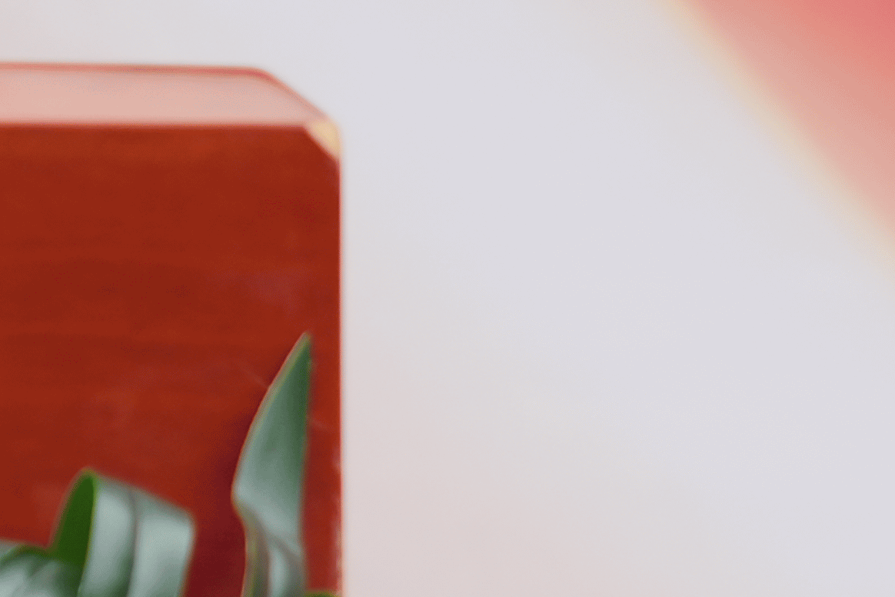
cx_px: -1476
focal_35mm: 295
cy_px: -512
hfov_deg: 6.5
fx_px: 7333
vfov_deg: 4.6
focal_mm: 49
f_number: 4
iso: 125
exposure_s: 1/125
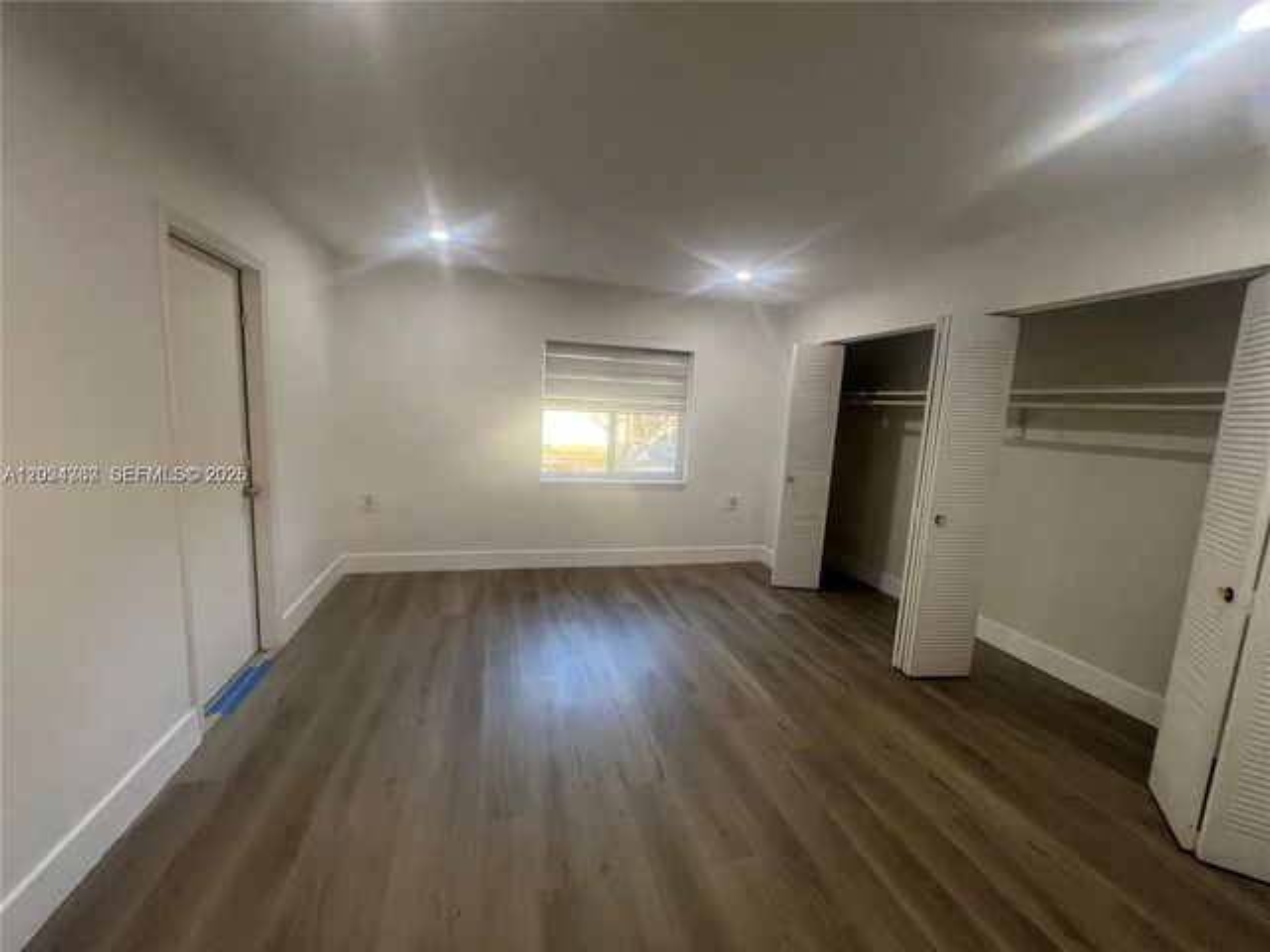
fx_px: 477
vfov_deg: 89.9
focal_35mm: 13
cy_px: 476
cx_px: 635
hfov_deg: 106.2
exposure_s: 1/120
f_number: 1.8
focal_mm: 1.57
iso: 160
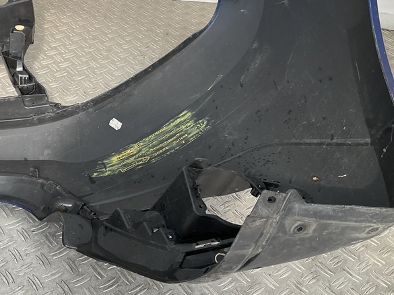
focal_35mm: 50
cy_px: 122
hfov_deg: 37.5
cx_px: 111
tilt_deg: -36.7
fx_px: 569
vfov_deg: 29.0
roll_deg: -3.5
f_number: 1.8
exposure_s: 1/206
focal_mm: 3
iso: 16
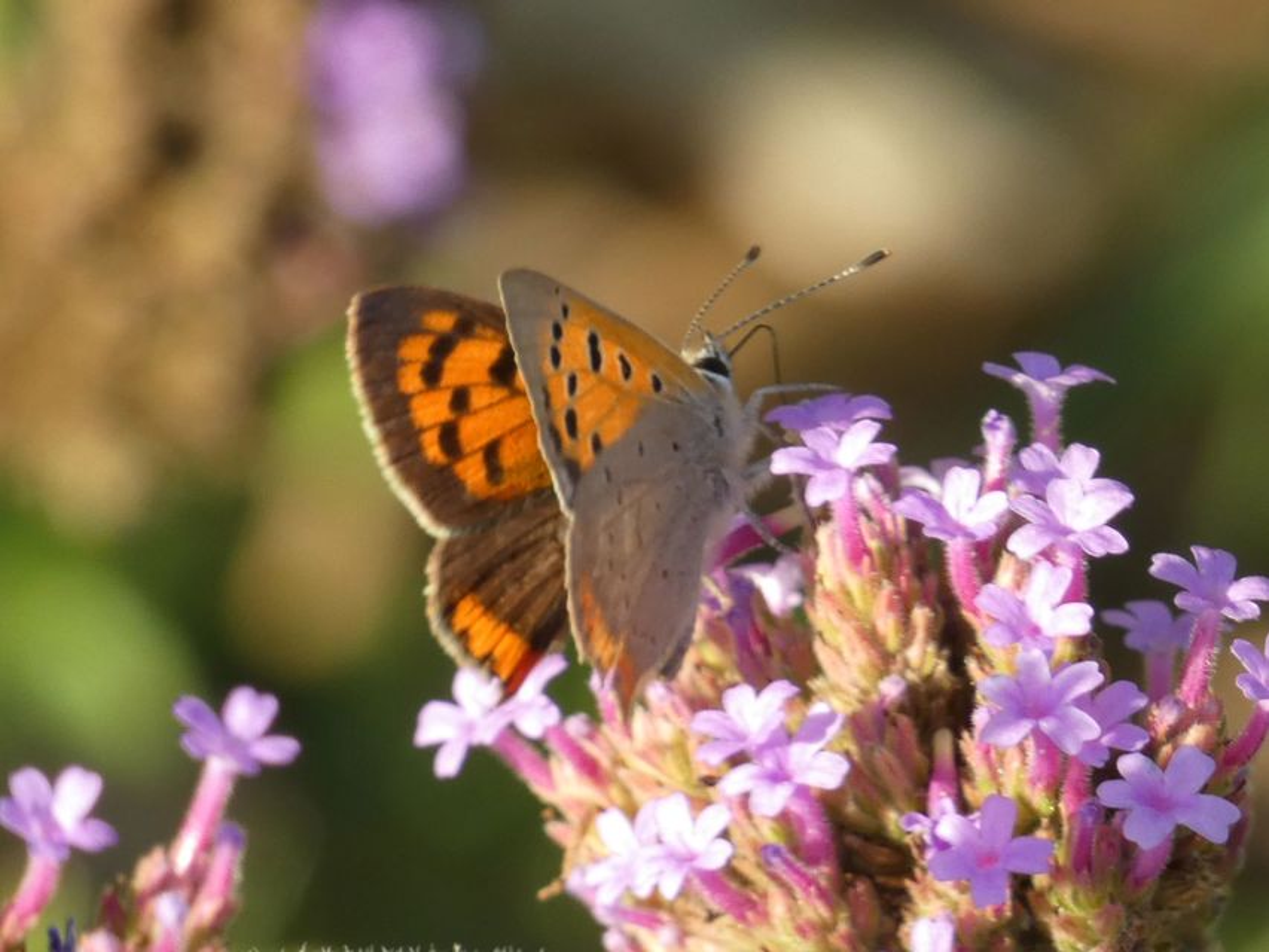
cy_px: 476
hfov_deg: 5.0
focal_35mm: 400
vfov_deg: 3.7
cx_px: 634
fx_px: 14666
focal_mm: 71.7
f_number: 5.6
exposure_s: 1/80
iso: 160
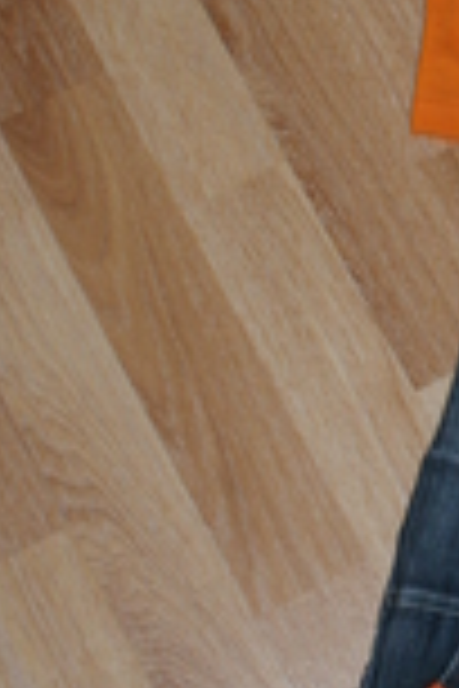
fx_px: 2199
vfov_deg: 17.7
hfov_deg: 11.5
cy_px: 184
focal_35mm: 115
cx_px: 664
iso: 400
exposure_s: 1/60
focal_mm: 26
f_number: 5.6
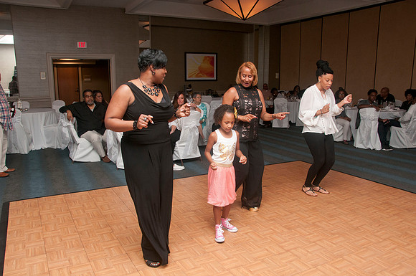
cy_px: 138
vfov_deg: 47.8
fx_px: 312
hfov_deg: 67.5
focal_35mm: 27
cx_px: 208
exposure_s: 1/125
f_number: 5.6
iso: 400
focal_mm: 18
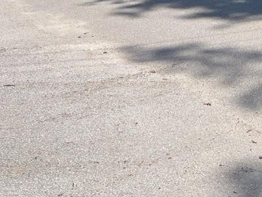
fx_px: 780
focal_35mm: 103
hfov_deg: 17.8
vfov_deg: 13.1
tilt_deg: +2.3
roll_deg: +0.1
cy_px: -149
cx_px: 344
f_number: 1.5
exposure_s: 1/1377
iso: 50
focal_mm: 5.7
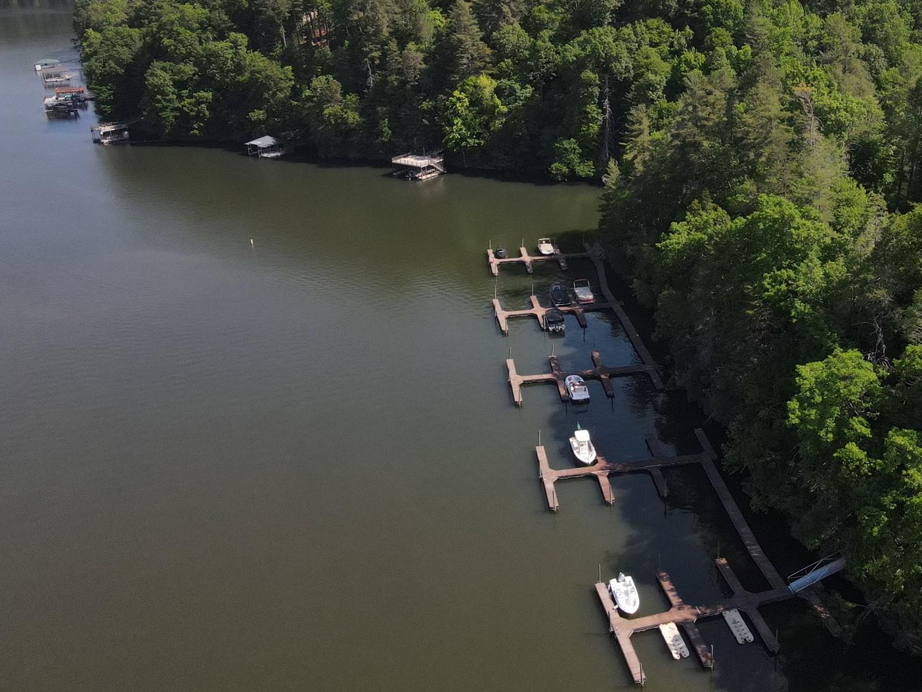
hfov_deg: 51.2
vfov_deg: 40.4
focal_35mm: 35
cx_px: 647
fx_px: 932
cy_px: 253
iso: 400
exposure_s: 1/2000
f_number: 2.8
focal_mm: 4.5
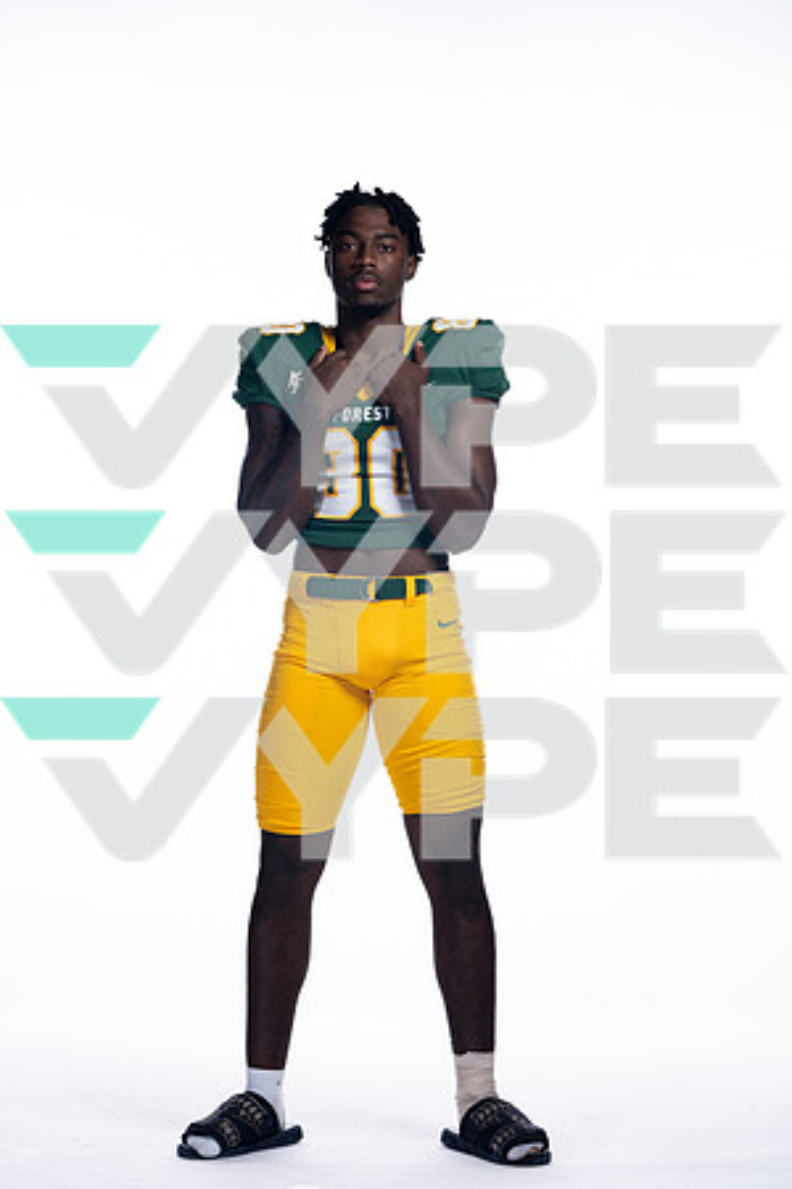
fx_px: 3795
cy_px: 594
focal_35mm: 115
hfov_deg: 11.9
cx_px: 396
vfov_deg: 17.8
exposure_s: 1/250
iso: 400
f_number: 6.3
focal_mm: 115
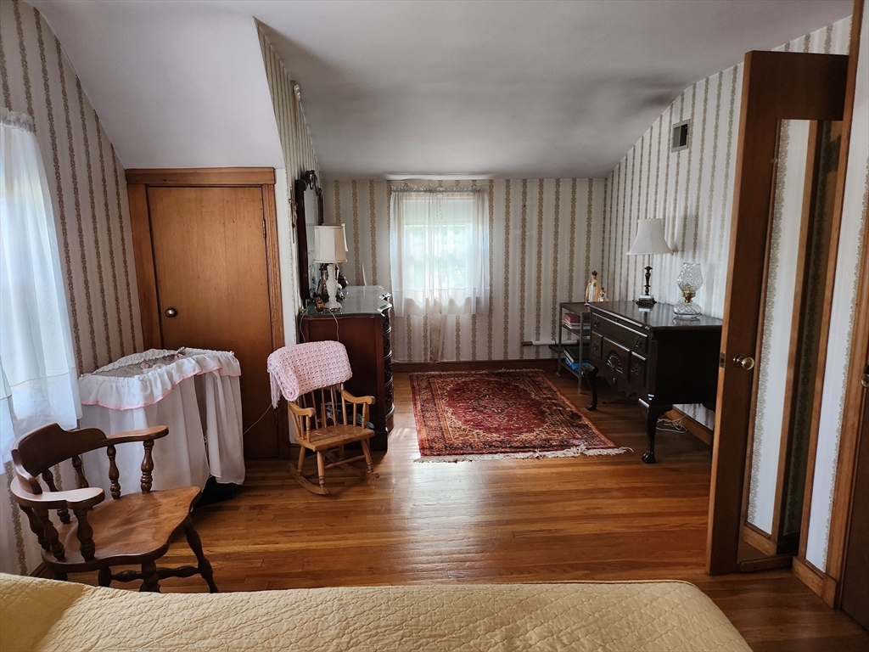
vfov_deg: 56.8
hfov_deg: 71.6
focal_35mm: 24
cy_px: 326
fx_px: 602
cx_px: 434
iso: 800
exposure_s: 1/120
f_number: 1.8
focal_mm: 5
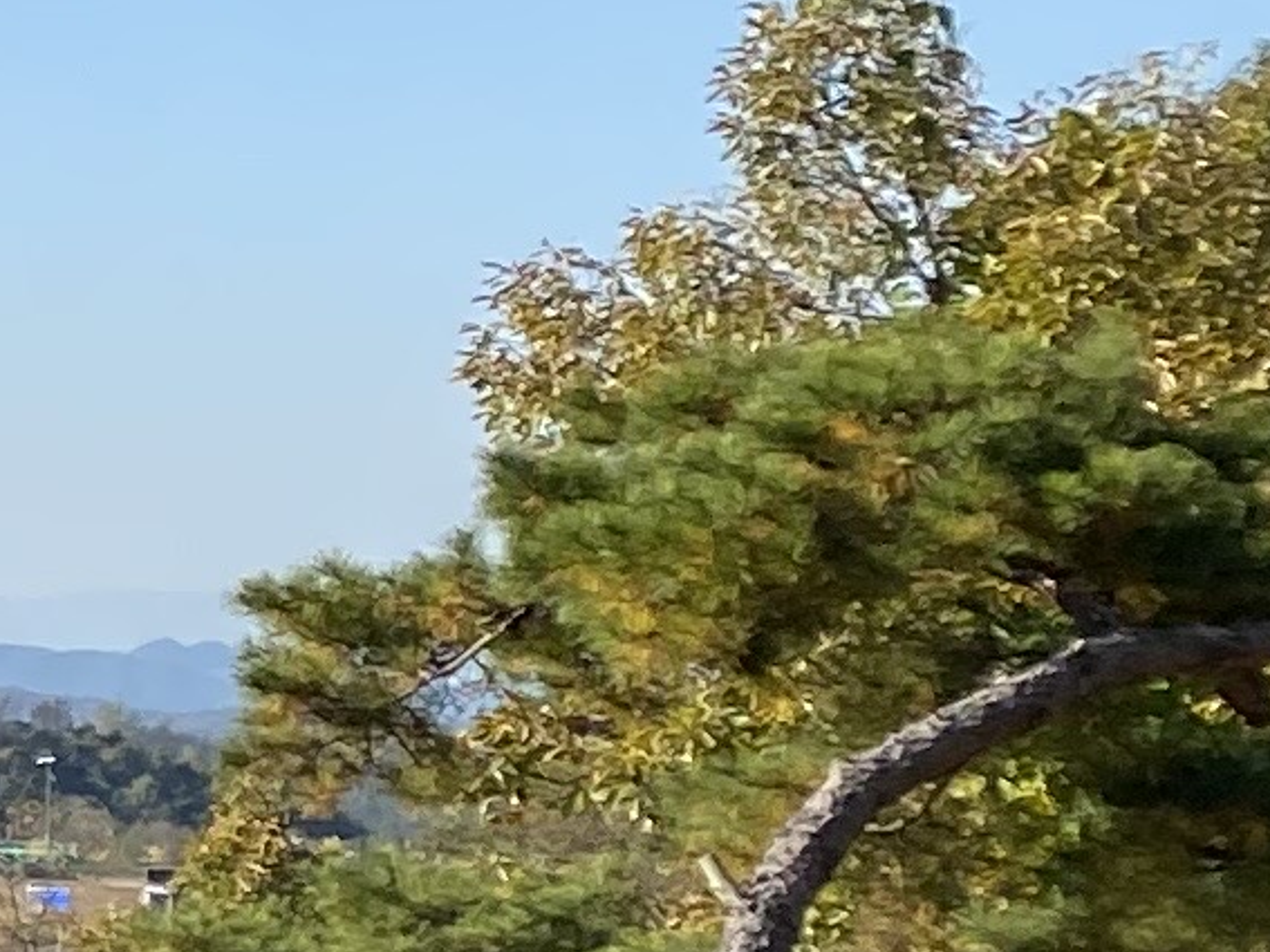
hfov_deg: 8.5
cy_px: 762
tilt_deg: -0.5
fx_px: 6786
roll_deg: -0.2
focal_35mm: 185
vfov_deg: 8.0
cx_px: -2845
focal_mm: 4.25
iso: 32
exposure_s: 1/2222
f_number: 1.8
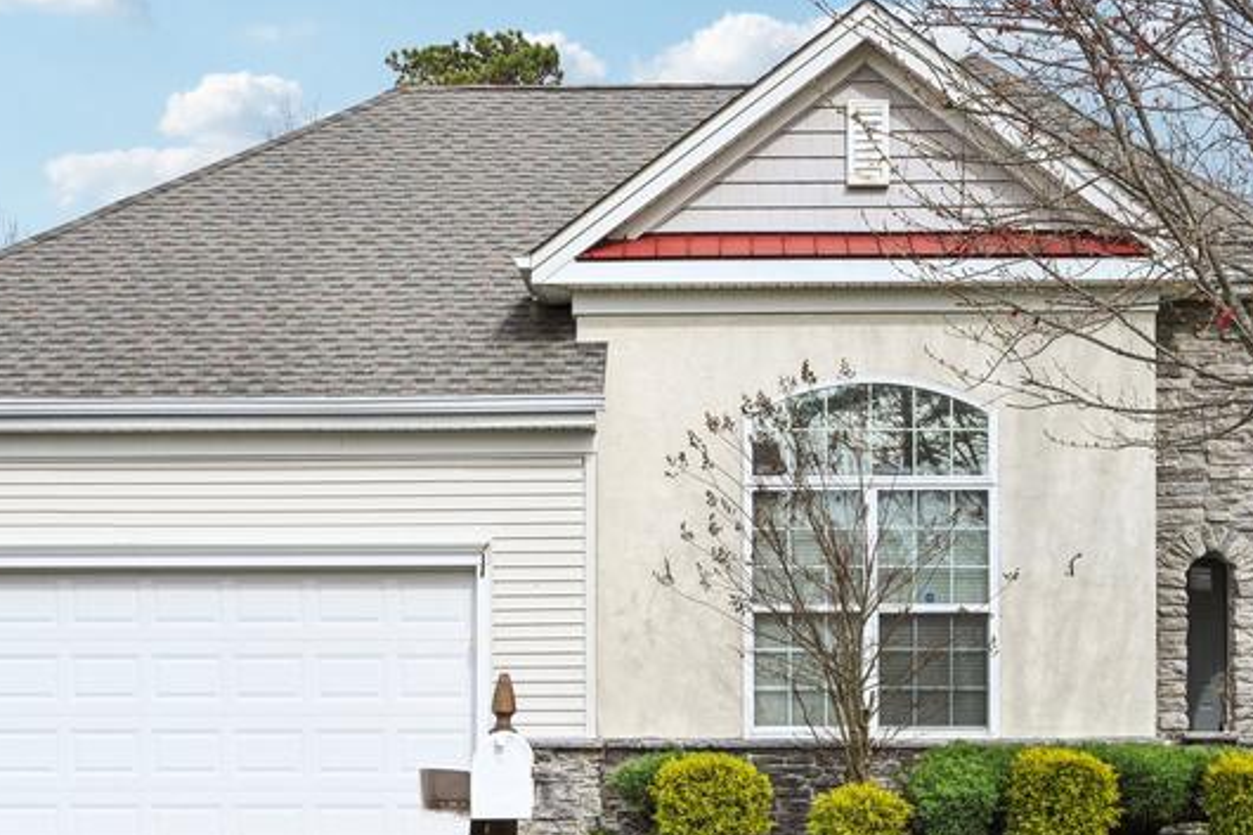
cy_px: 597
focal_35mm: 58
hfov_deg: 34.4
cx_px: 719
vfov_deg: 23.2
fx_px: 2018
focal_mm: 30
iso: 800
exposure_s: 1/2000
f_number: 8
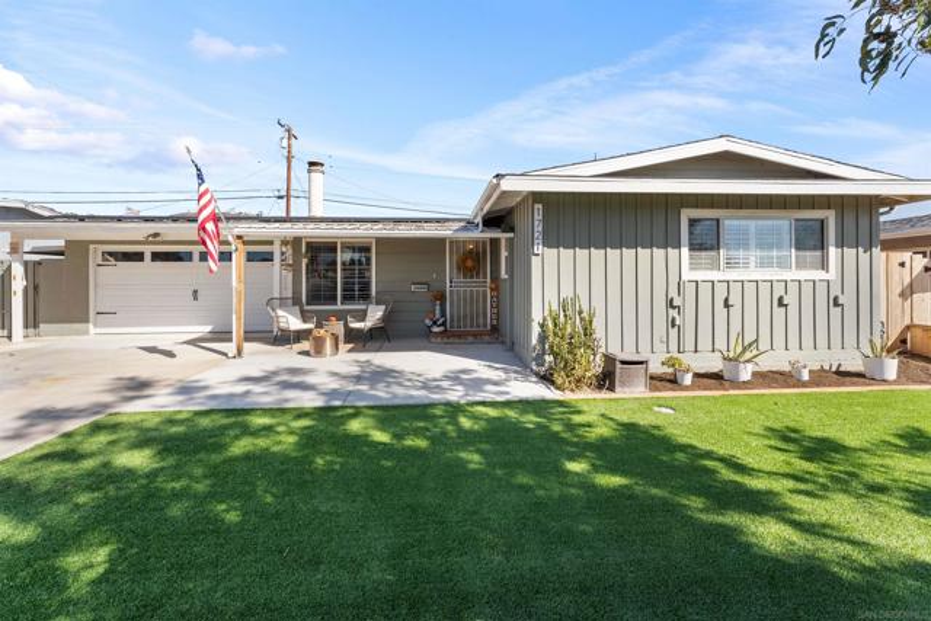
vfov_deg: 81.2
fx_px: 362
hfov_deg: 104.2
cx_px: 466
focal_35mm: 14
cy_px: 310
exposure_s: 1/80
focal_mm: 14
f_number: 10
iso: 640
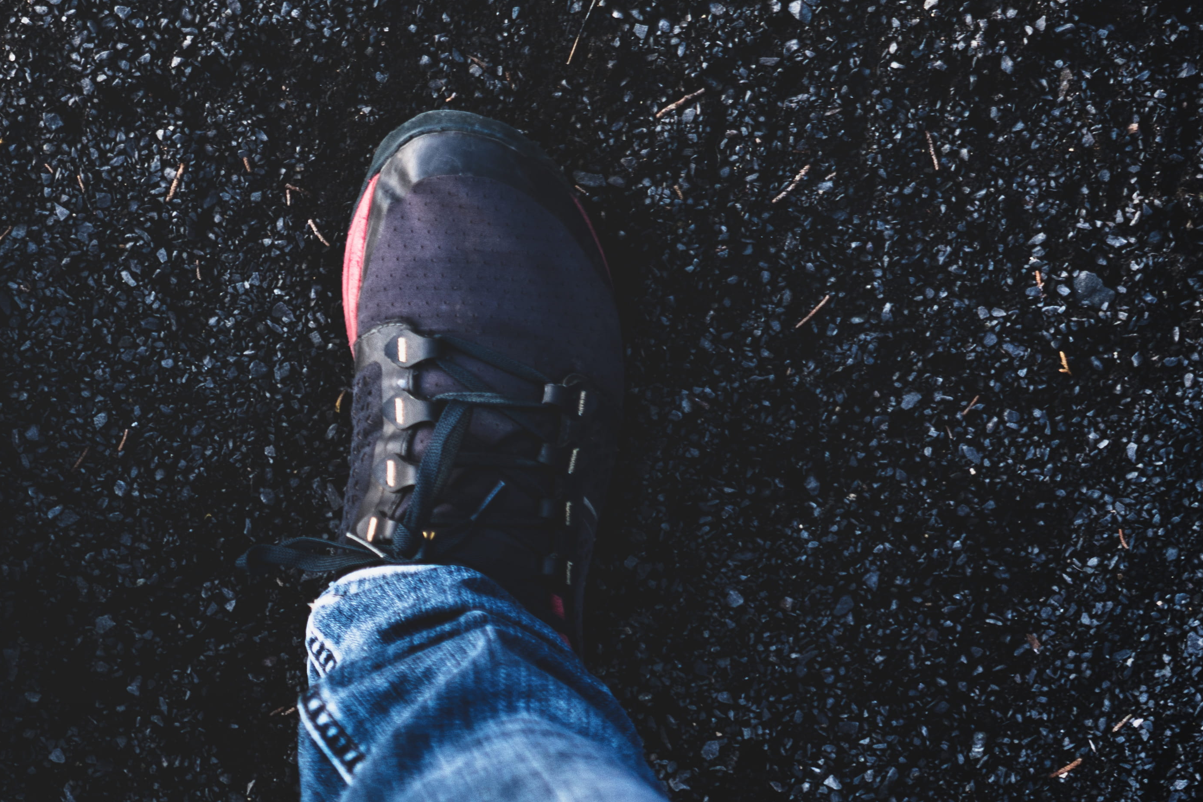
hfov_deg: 24.6
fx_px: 2673
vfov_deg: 16.9
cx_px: 102
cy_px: 141
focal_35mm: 80
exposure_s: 1/50
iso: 100
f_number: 2
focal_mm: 28
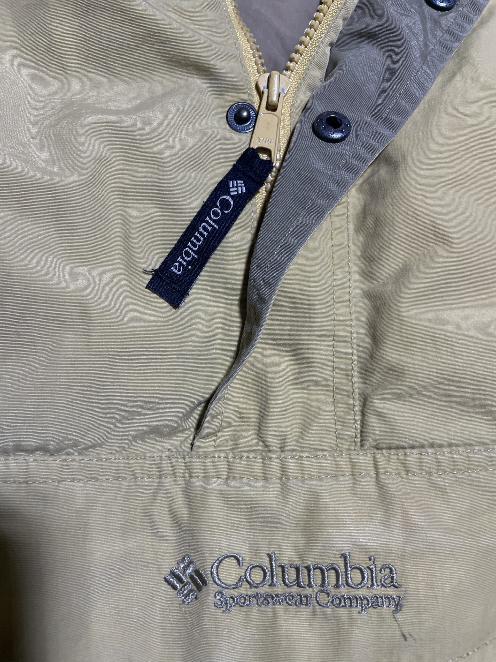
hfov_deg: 53.1
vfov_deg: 67.3
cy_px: 331
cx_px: 248
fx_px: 497
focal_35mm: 26
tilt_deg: -55.7
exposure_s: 1/100
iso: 64
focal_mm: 4.2
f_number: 1.6
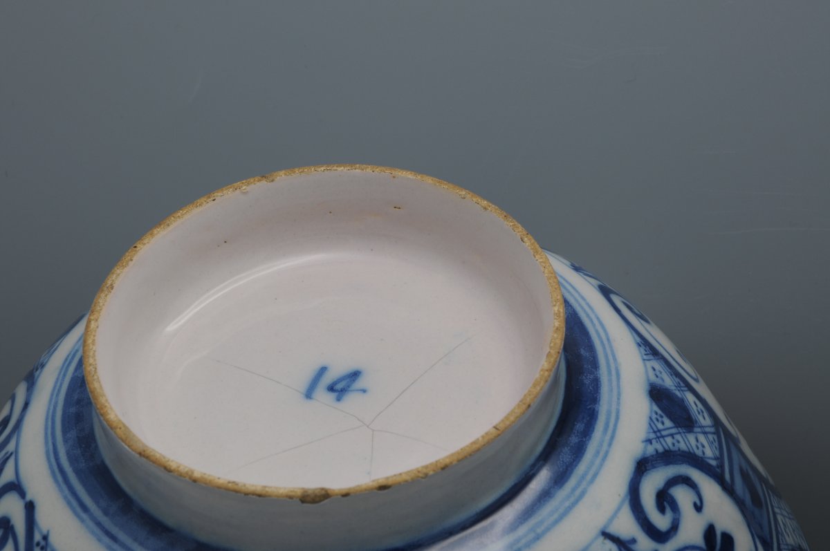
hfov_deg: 13.1
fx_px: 3627
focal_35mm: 158
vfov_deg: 8.7
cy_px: 276
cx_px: 415
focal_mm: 105
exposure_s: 1/13
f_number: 16
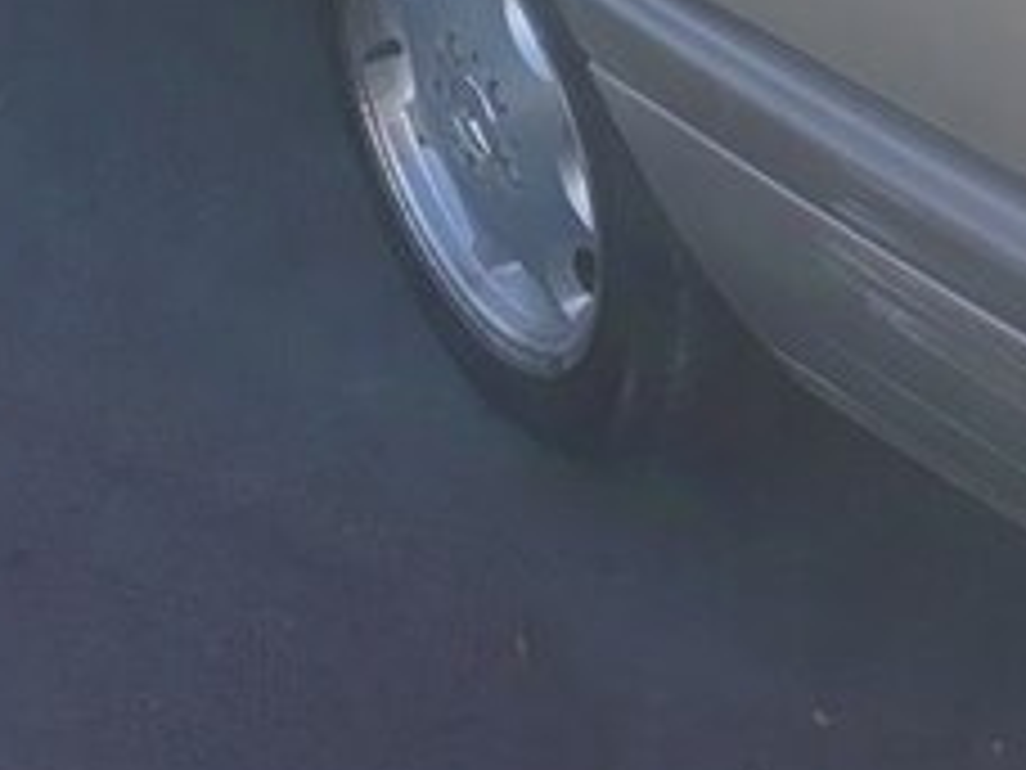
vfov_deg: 17.8
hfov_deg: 25.0
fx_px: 2312
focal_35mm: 78
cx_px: 567
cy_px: -209
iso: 40
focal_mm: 3.71
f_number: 1.7
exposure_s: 1/400
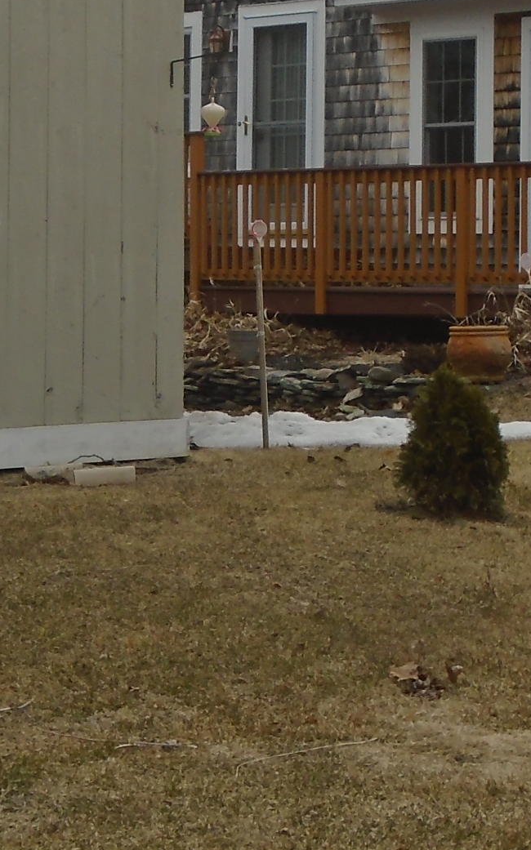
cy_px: 234
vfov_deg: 18.8
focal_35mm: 110
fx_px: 2549
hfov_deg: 11.9
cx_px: 244
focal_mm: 6.4
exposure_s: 1/500
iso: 100
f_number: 3.8
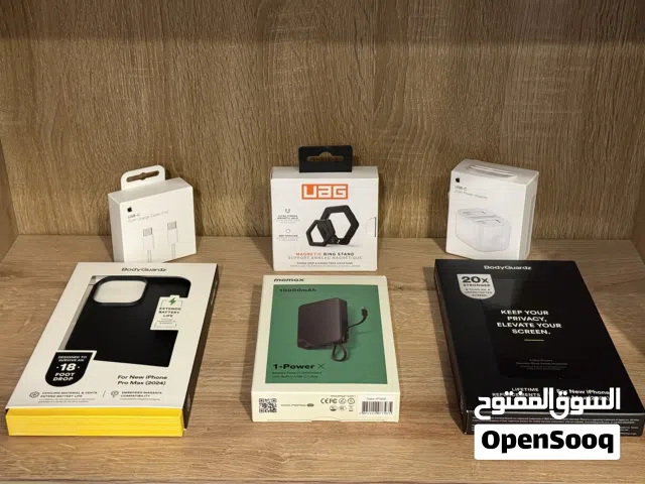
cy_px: 242
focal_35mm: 48
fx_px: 894
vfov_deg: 30.3
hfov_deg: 39.7
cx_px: 322
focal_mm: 6.76
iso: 500
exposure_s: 1/25
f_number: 1.78
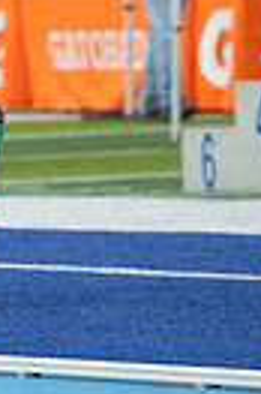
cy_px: -2
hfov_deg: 1.1
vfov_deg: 1.7
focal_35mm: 1218
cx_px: -561
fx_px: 13280
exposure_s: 1/1000
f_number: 5.6
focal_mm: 275
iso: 400
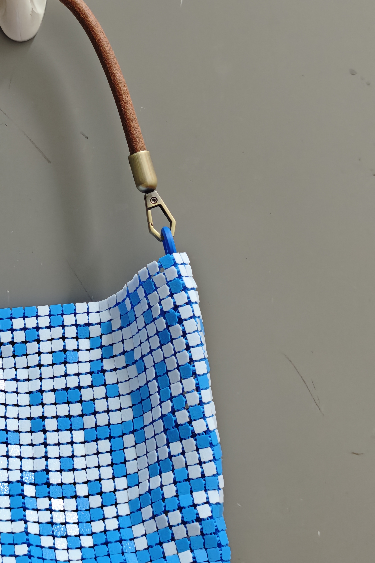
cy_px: 256
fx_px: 1234
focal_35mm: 79
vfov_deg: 25.7
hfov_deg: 17.1
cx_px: 53
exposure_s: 1/50
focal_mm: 6.55
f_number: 1.62
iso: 400
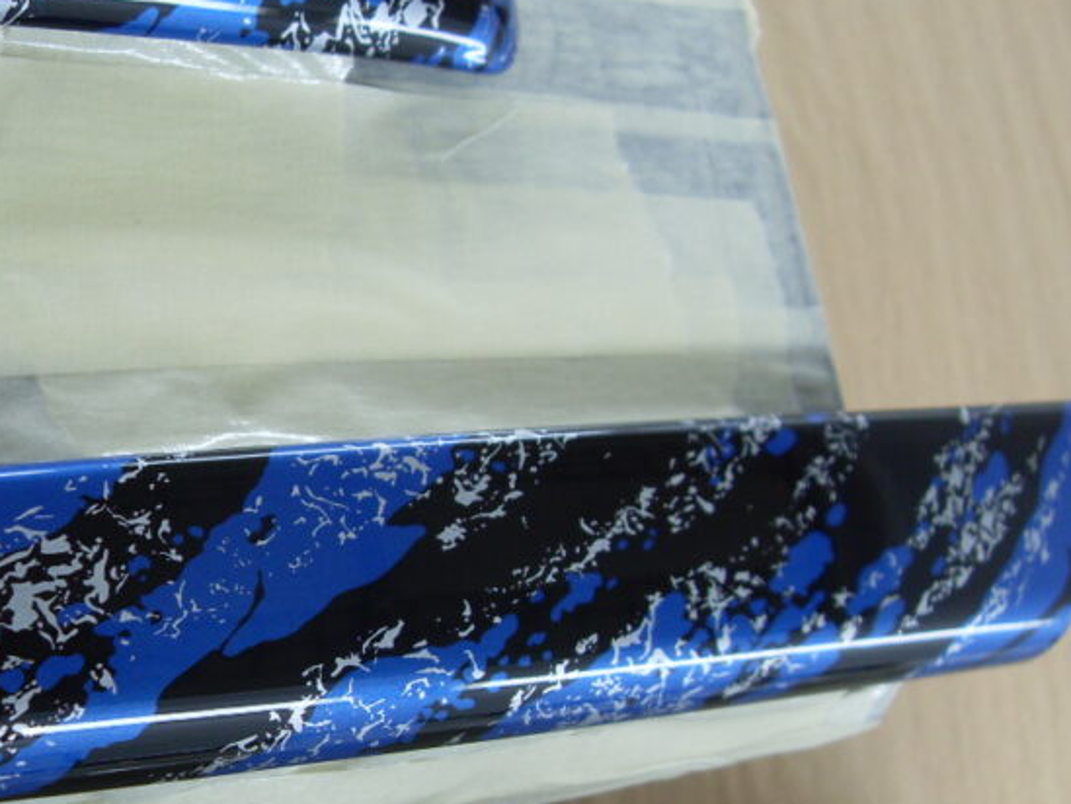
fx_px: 1578
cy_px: 560
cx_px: 363
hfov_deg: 37.1
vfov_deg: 28.3
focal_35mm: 51
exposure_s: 1/45
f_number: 2.8
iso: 120
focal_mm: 6.3
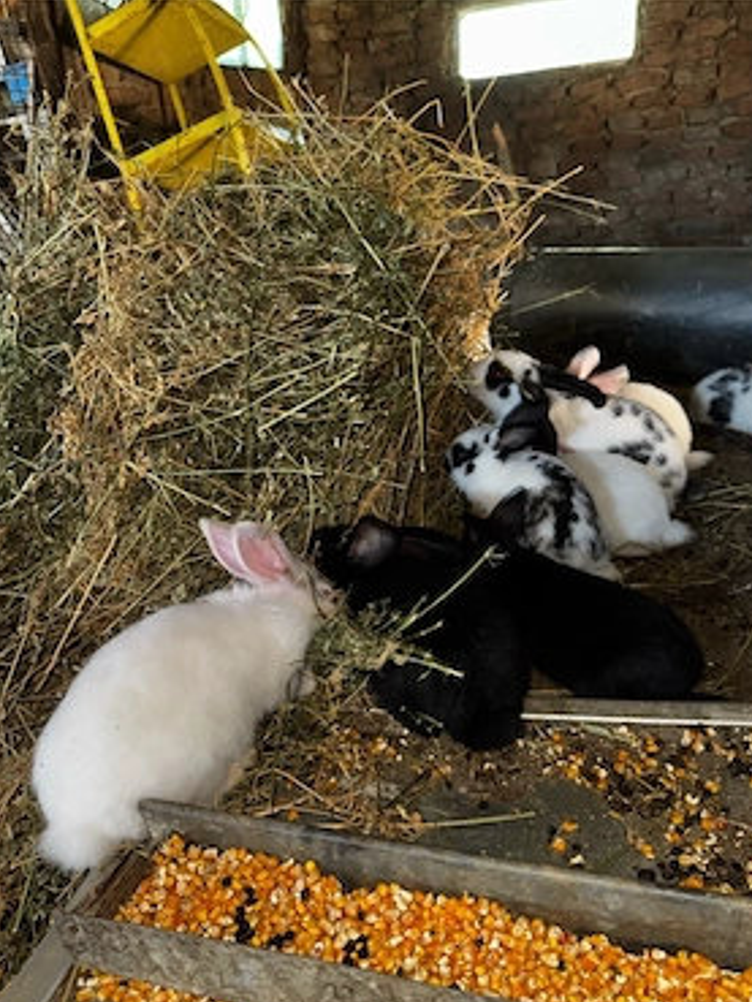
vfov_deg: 67.2
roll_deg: +5.2
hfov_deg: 53.1
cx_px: 396
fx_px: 753
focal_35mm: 26
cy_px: 540
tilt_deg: -22.6
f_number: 1.78
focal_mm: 6.76
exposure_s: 1/7
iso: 160
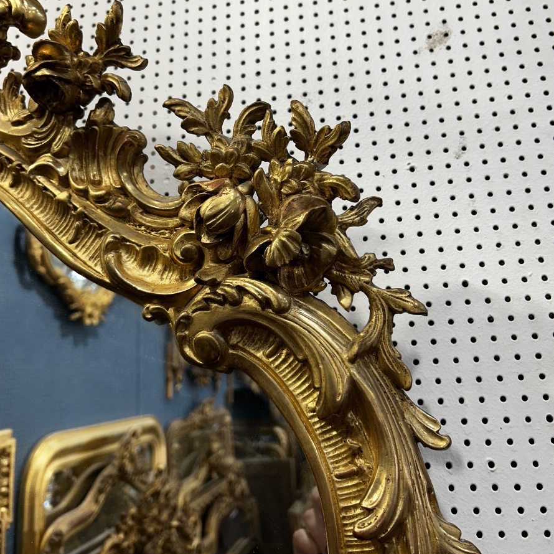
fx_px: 561
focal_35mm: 31
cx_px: 275
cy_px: 239
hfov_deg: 52.5
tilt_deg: +21.1
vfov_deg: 52.4
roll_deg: +2.3
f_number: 1.5
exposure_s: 1/100
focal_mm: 5.7
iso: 32
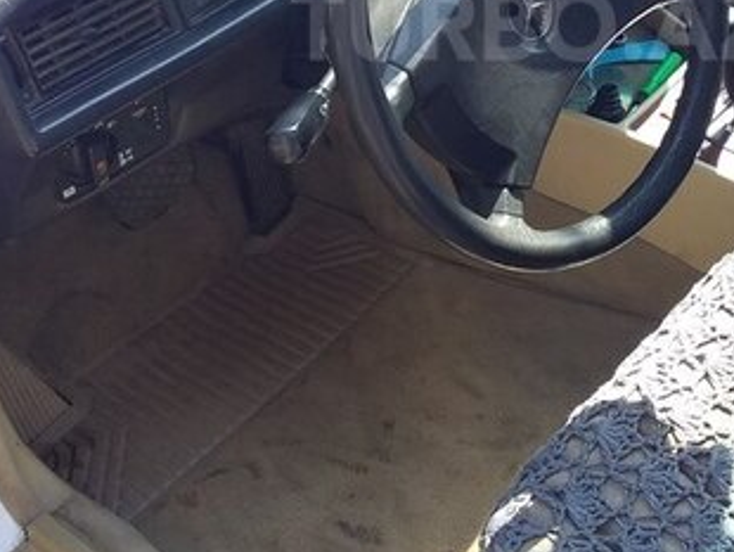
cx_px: 533
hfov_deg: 29.0
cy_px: 25
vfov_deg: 21.6
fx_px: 1401
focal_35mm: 66
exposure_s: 1/114
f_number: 2.2
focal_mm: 3.3
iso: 40
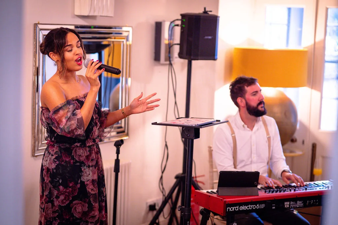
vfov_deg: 16.1
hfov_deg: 23.9
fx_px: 798
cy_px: 112
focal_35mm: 85
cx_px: 169
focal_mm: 85
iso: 1250
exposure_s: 1/200
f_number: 1.8
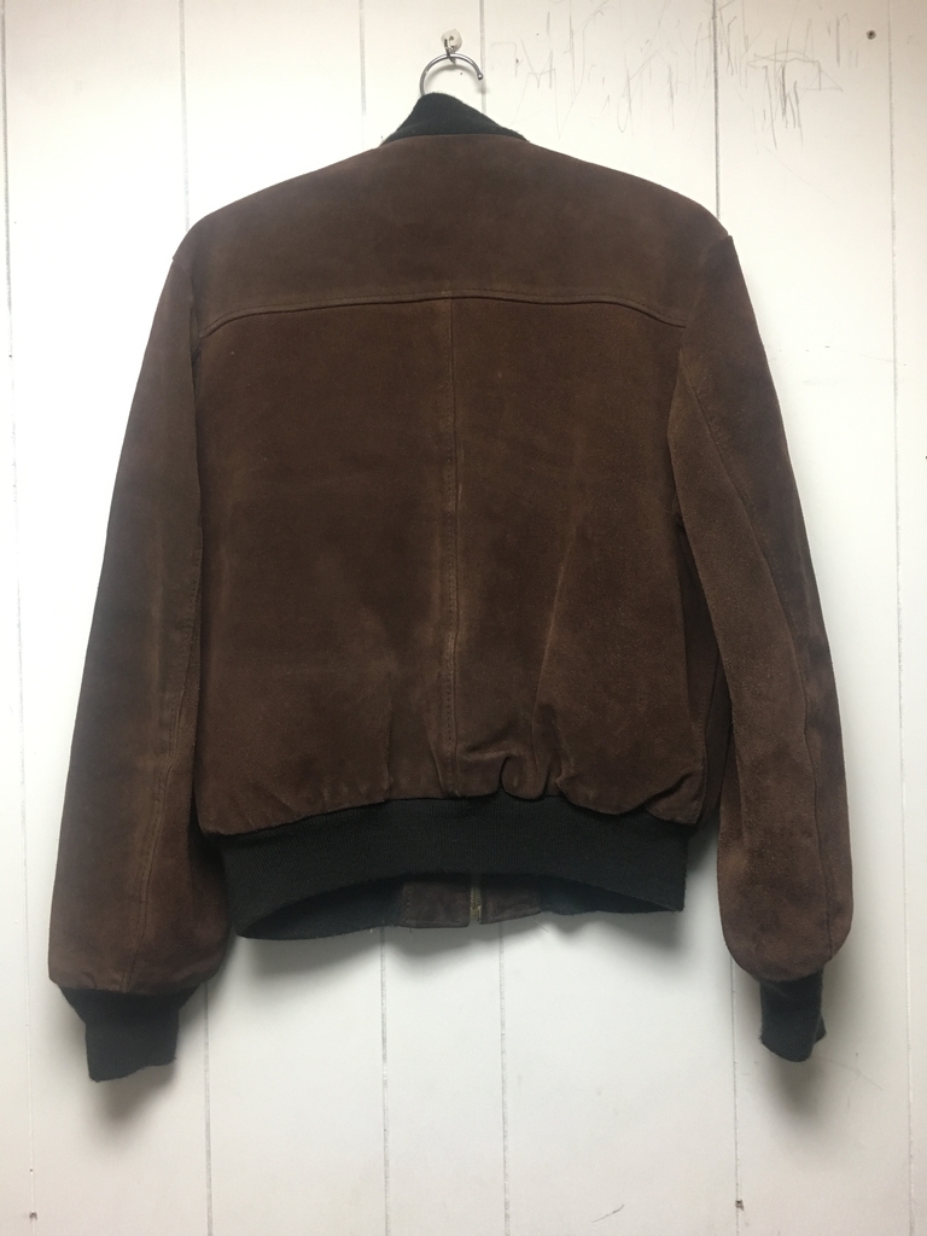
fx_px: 1035
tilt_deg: -0.8
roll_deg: +0.2
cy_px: 618
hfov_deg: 48.2
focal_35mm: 29
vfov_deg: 61.7
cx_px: 464
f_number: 2.2
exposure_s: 1/30
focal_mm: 4.15
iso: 125
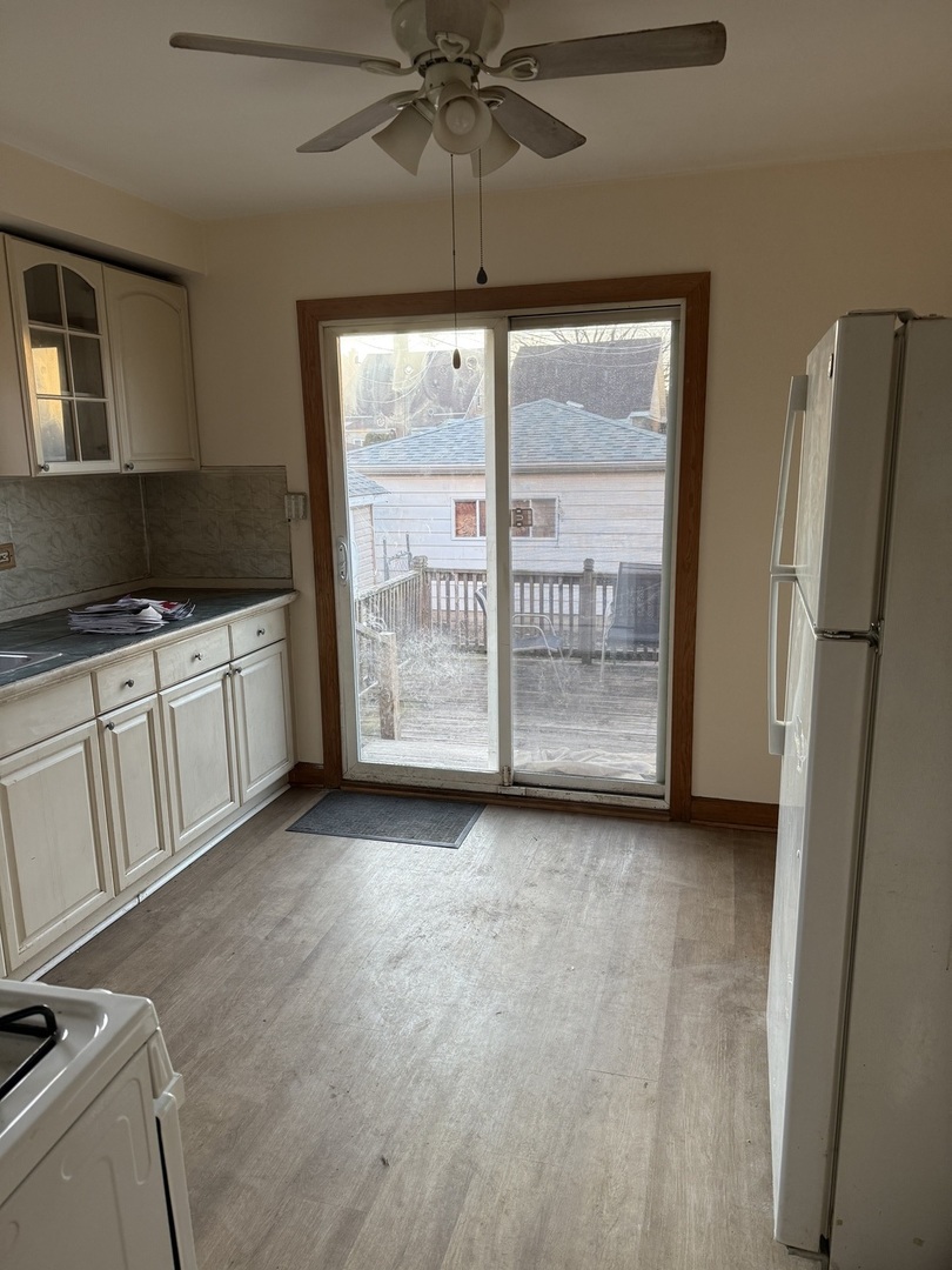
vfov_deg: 71.6
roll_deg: +1.1
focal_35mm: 24
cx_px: 476
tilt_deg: -11.5
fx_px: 880
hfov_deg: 56.8
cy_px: 635
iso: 200
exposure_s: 1/121
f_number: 1.78
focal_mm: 6.76
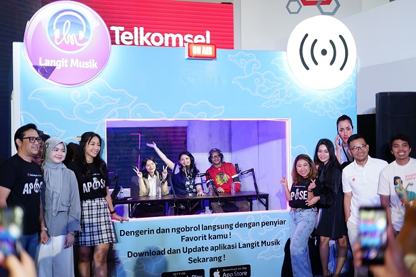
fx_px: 577
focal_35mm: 50
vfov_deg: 26.9
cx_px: 208
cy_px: 138
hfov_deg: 39.6
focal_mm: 50
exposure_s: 1/100
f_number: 2
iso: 320
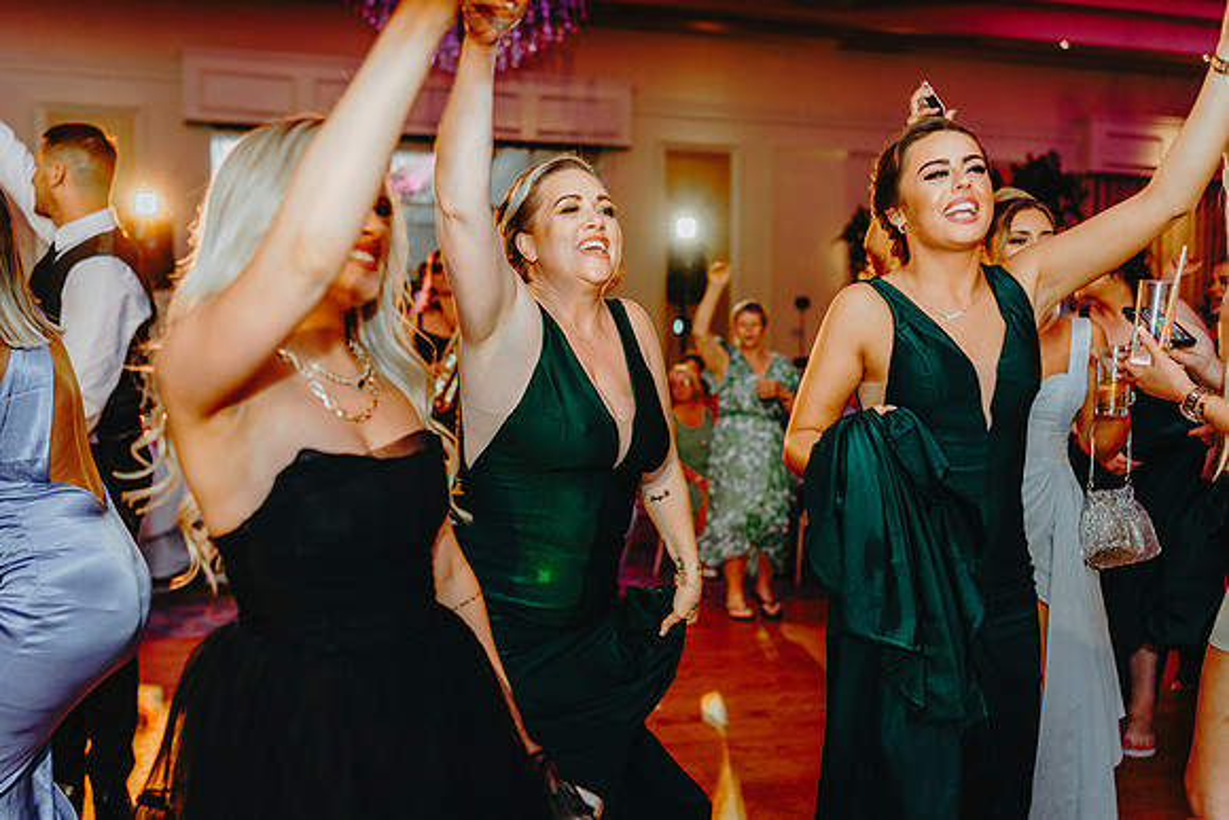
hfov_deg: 54.4
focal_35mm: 35
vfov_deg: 37.9
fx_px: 1195
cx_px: 614
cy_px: 410
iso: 1250
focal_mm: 35
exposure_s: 1/250
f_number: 2
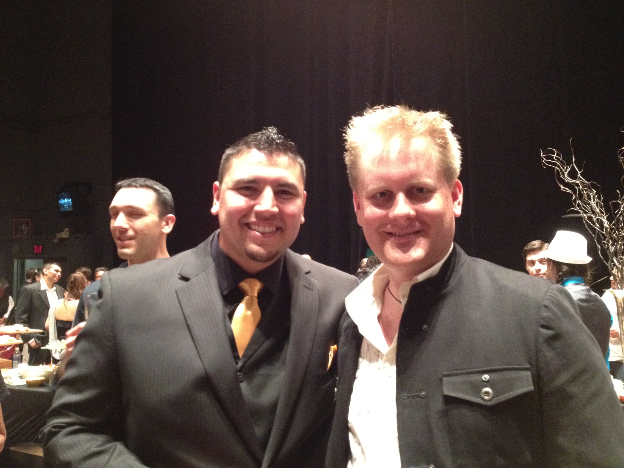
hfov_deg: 52.6
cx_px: 312
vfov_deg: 40.7
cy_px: 234
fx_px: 631
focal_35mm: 35
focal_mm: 4.28
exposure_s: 1/15
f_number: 2.4
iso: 500
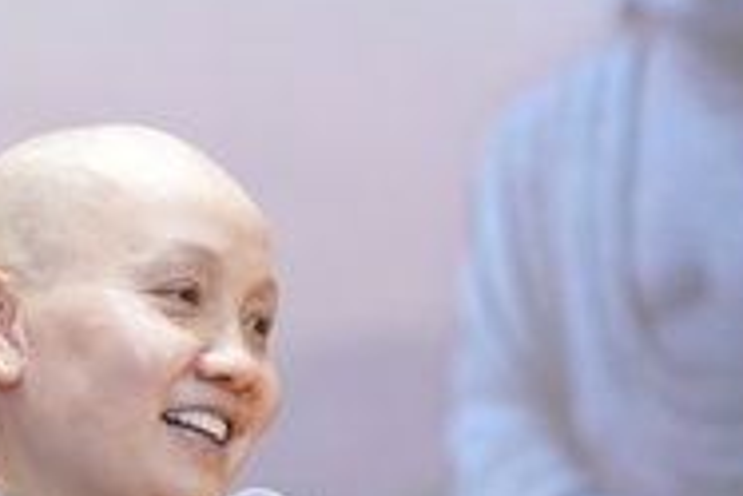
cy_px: 363
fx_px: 4585
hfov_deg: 9.3
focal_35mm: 222
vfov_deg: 6.2
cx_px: 441
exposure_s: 1/250
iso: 4000
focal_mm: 64
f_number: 2.8
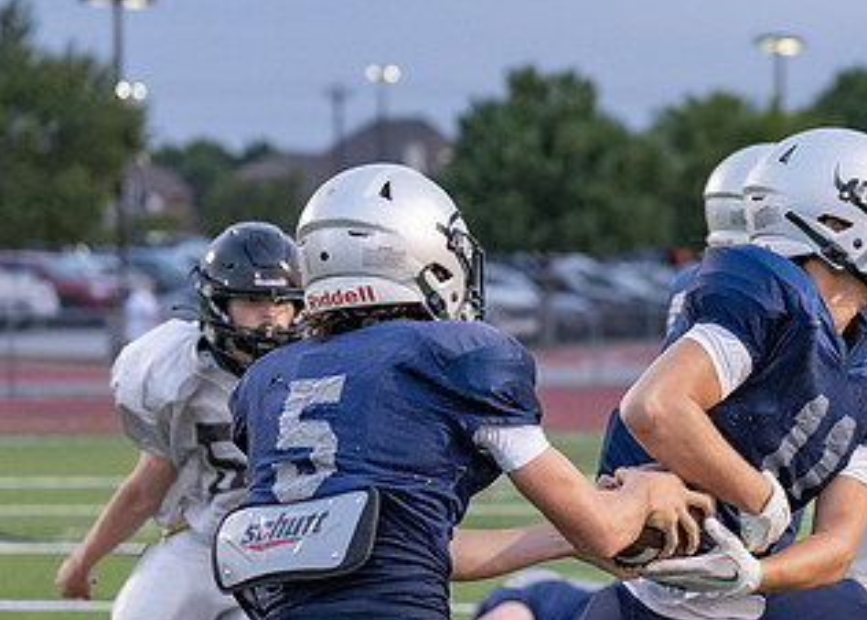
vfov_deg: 7.2
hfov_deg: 10.0
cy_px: 380
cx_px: 882
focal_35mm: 199
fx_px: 4902
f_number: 2.8
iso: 2000
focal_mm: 80
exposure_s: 1/1000
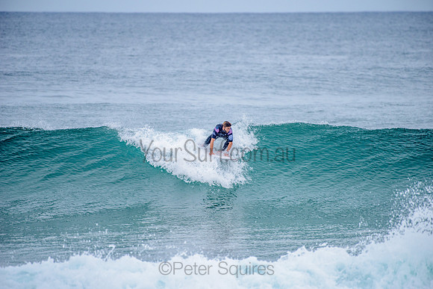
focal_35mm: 500
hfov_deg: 4.1
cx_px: 216
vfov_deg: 2.8
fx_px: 6015
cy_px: 144
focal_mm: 500
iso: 320
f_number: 5.6
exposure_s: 1/2000
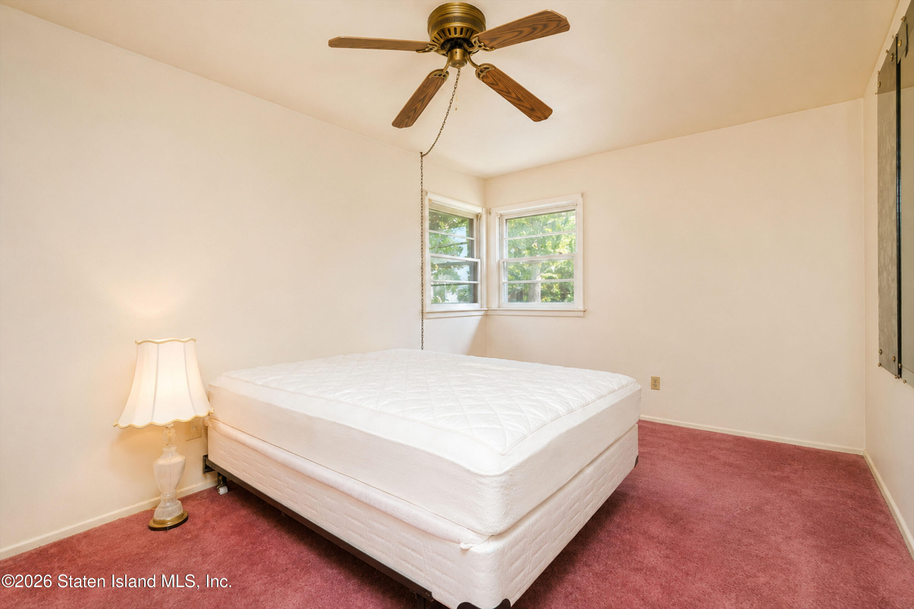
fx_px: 432
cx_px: 457
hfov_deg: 93.3
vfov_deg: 70.4
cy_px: 304
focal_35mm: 17
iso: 64
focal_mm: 17
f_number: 4
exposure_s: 1/10
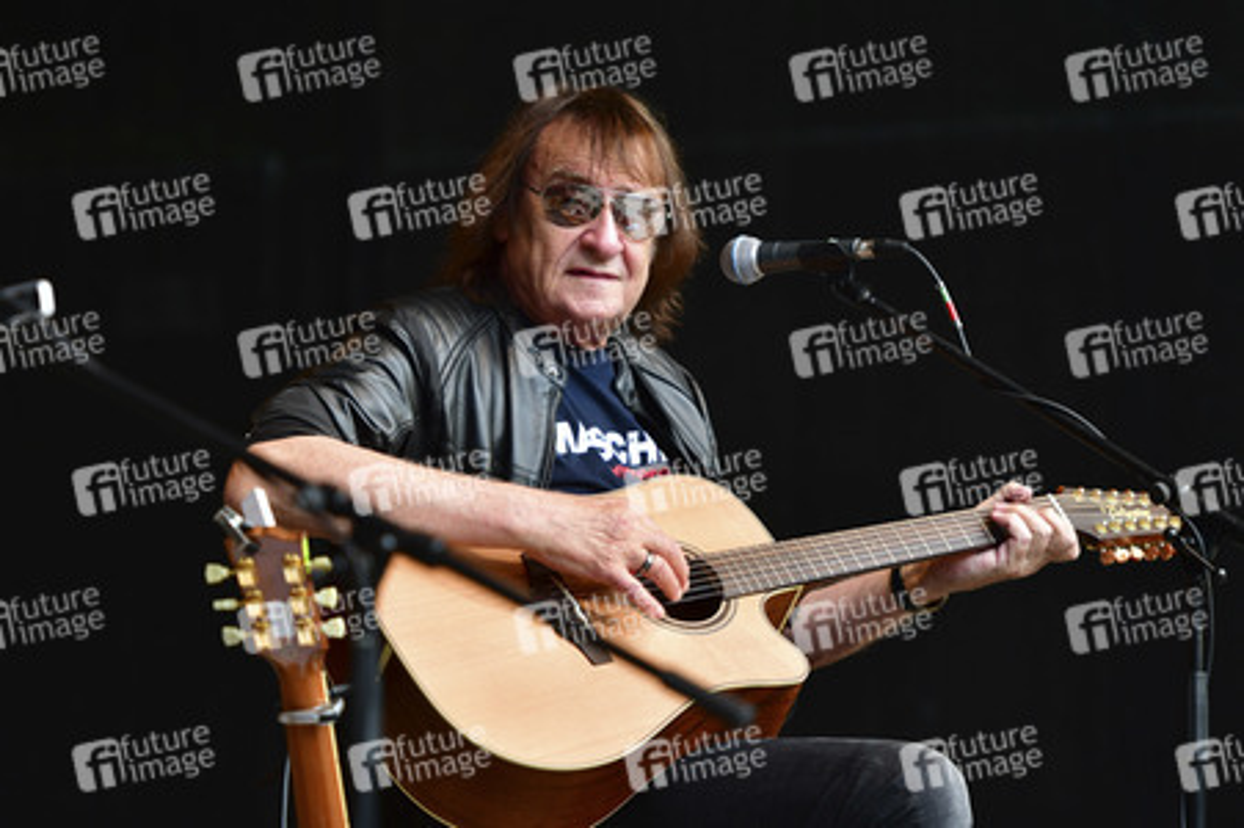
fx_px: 7251
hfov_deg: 9.8
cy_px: 414
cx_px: 622
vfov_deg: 6.5
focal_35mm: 210
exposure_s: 1/400
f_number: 2.8
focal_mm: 140
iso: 320
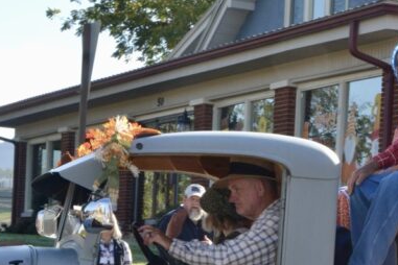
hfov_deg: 14.7
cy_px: 233
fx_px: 1537
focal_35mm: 139
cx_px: 328
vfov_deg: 9.8
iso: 800
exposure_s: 1/125
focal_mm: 46
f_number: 22
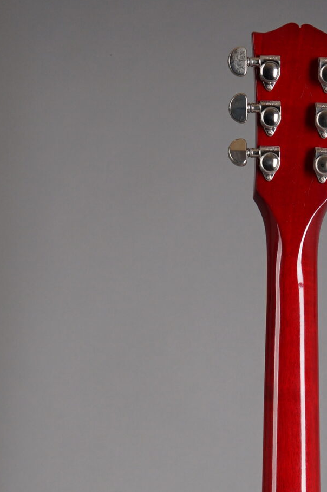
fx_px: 1692
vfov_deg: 15.5
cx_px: 290
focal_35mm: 124
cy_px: 690
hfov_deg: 11.0
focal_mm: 44
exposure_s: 1/160
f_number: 8
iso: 160
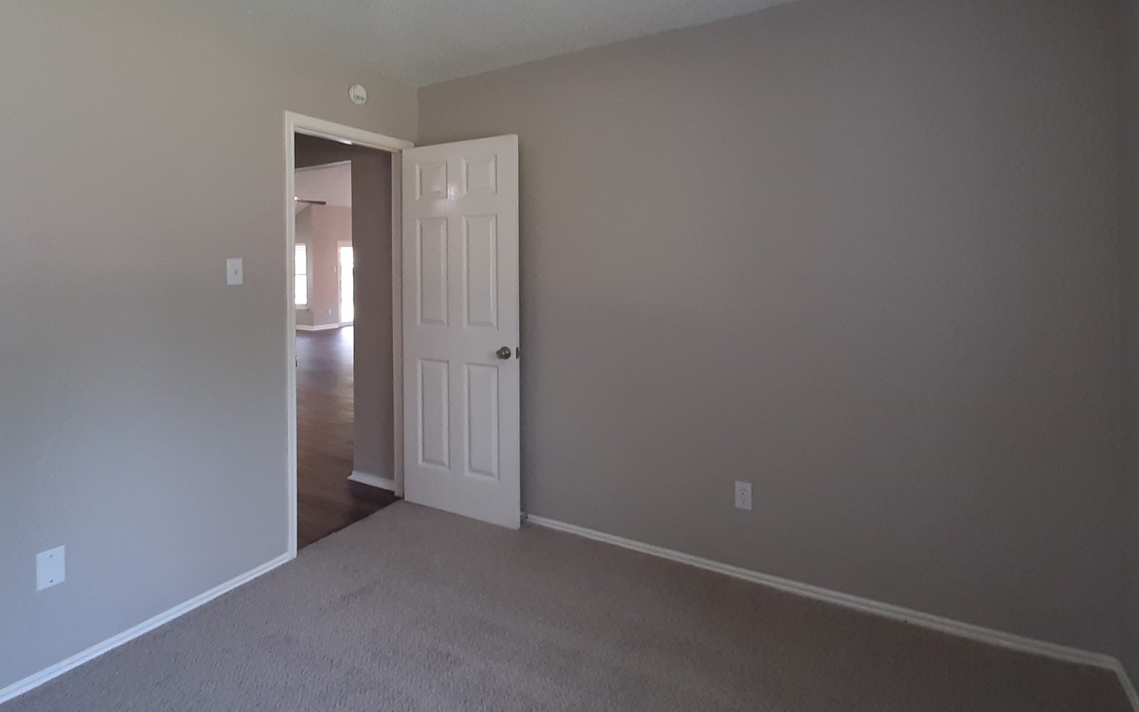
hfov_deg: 91.0
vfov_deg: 64.4
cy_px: 283
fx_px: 559
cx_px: 532
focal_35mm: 18
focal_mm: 1.42
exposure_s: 1/40
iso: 125
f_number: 2.2
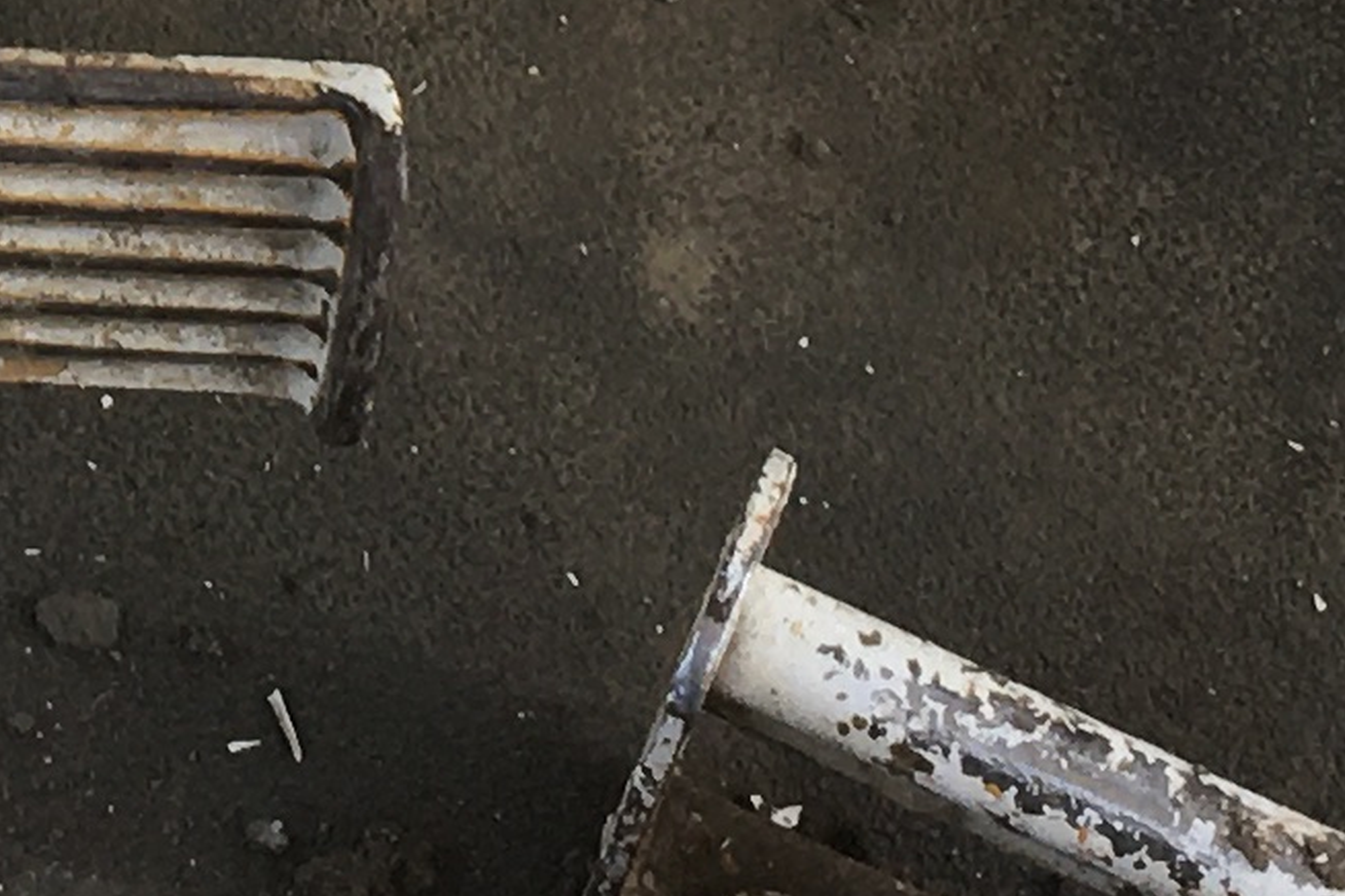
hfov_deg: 10.6
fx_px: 6949
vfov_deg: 7.1
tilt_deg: -50.3
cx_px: -744
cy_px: -884
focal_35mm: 186
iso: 25
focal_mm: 4.15
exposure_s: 1/120
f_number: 2.2
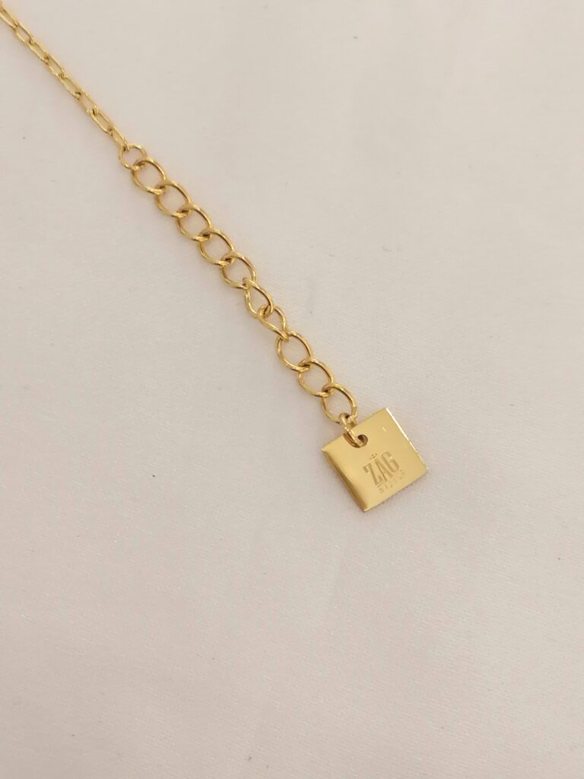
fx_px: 1620
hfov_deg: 20.4
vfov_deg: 27.0
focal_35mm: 72
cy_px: 390
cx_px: 292
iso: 100
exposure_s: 1/50
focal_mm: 4.75
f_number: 1.8
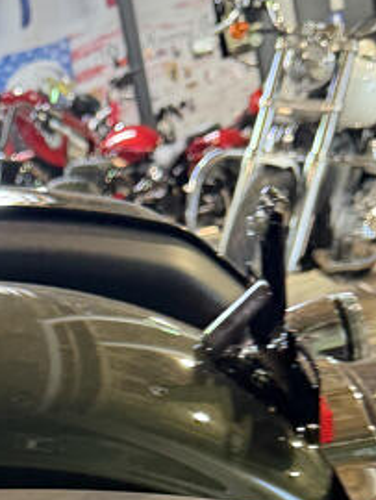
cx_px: -230
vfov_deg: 19.6
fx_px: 1316
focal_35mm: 91
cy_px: 670
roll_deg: +16.7
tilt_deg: -15.2
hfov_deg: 14.8
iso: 250
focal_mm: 6.76
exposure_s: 1/60
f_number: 1.78
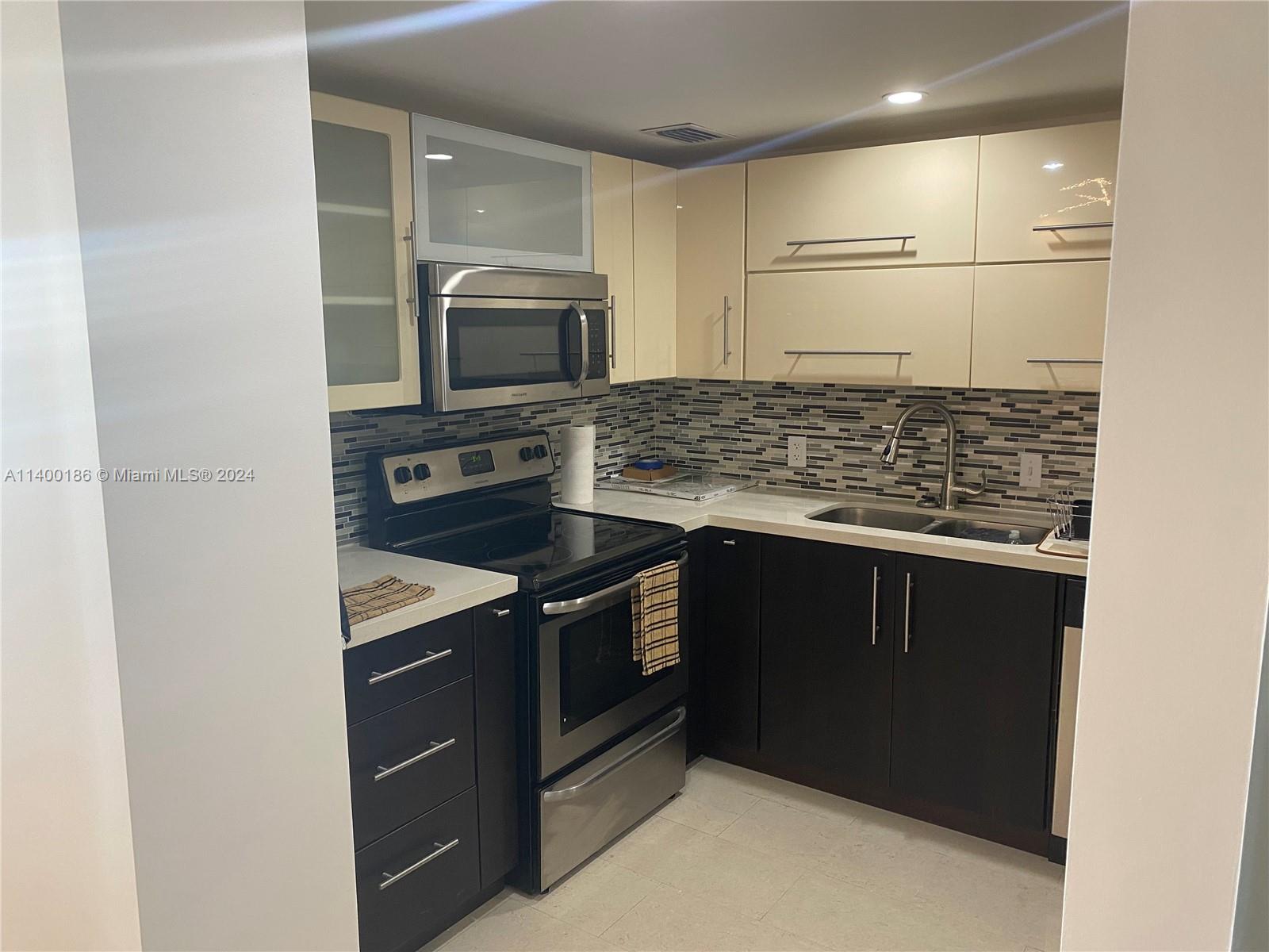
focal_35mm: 26
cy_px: 476
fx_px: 953
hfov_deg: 67.3
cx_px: 634
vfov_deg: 53.1
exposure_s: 1/60
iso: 125
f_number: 1.8
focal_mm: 4.25
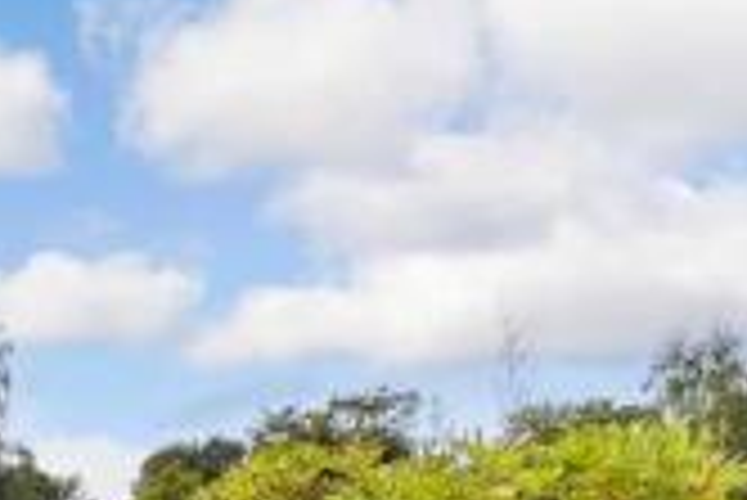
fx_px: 893
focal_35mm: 43
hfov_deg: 32.2
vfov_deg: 26.2
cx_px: -261
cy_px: 664
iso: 320
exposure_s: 1/800
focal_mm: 10
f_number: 8
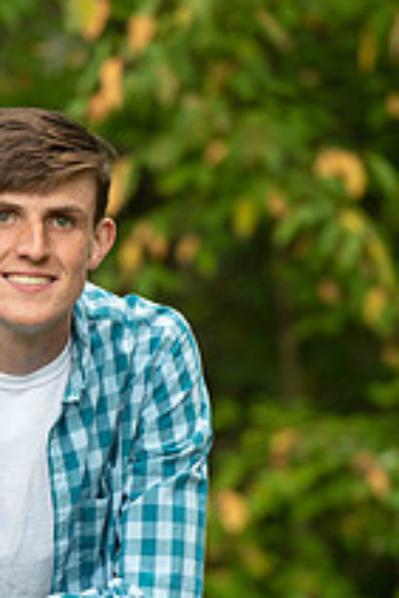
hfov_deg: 3.2
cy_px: 425
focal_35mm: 427
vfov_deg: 4.8
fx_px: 7087
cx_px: 76
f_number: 3.5
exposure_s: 1/200
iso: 640
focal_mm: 200
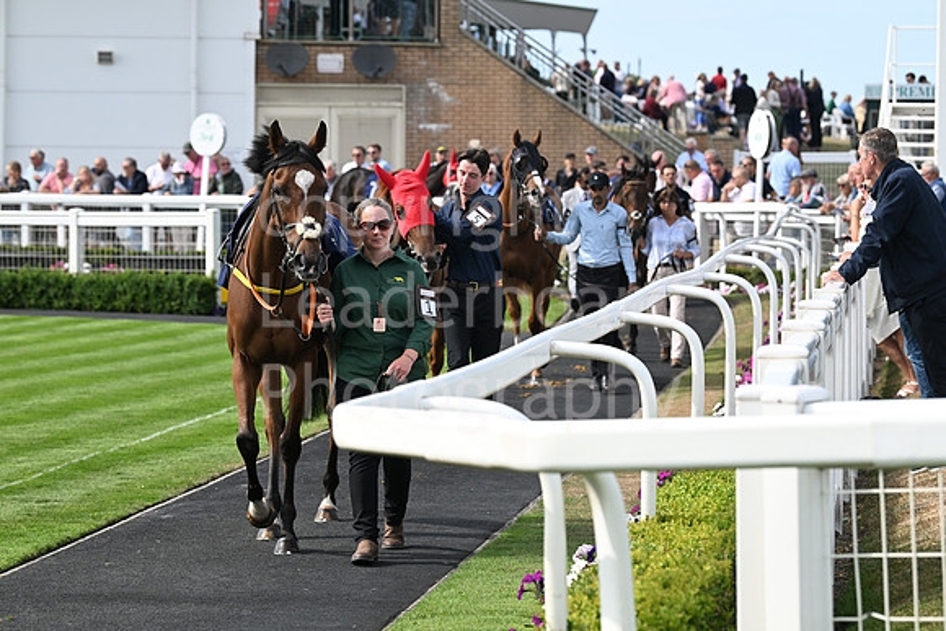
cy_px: 316
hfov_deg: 15.2
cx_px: 473
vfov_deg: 10.2
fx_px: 3548
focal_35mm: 135
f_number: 5.6
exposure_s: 1/1250
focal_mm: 135
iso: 400
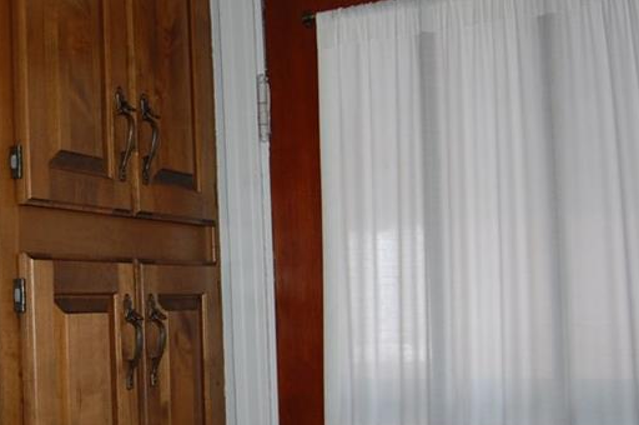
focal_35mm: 54
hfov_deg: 35.2
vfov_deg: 24.9
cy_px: 284
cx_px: 92
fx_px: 957
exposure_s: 1/60
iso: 400
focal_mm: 18
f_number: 3.5
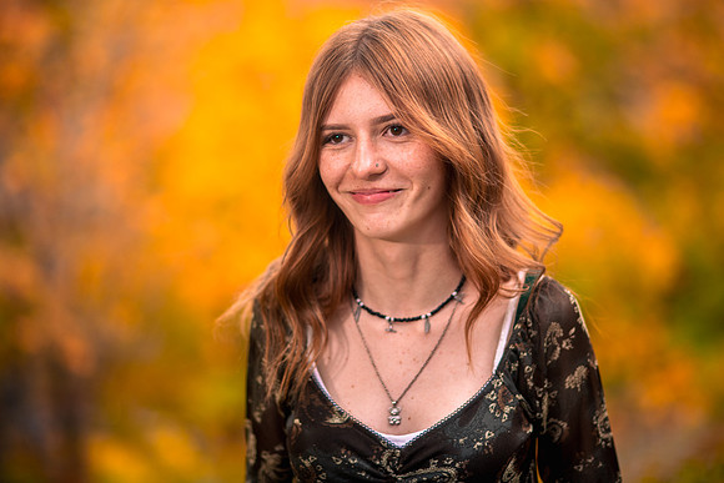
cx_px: 362
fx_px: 2112
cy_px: 242
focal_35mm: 105
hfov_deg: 19.5
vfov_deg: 13.0
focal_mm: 105
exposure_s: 1/500
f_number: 2
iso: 200
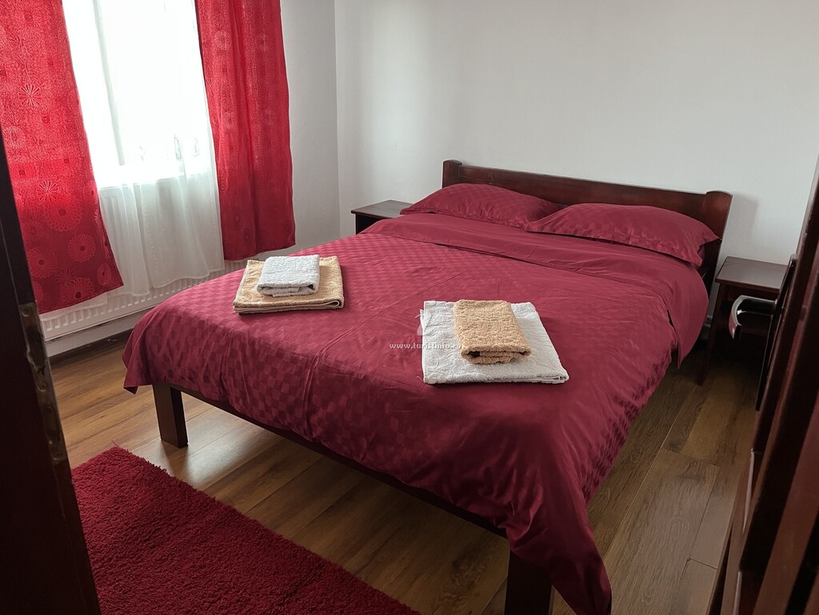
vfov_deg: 53.1
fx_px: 615
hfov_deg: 67.3
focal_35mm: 26
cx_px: 410
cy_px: 308
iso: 320
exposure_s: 1/60
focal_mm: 5.1
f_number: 1.6
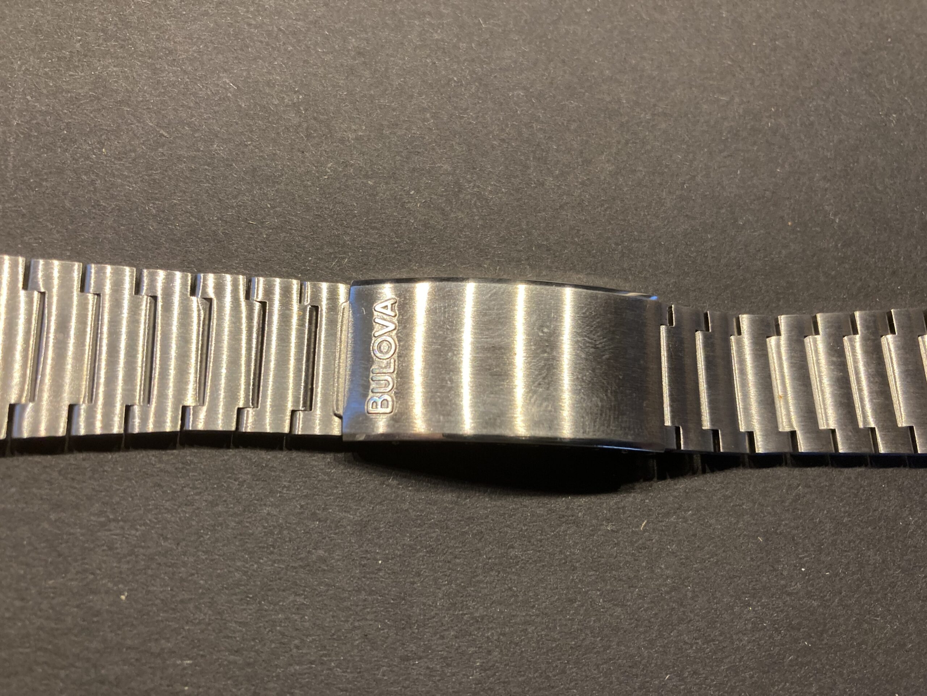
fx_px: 750
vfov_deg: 49.7
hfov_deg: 63.4
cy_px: 348
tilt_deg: -72.7
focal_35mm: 28
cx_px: 464
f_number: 1.8
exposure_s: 1/50
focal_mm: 3.99
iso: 125
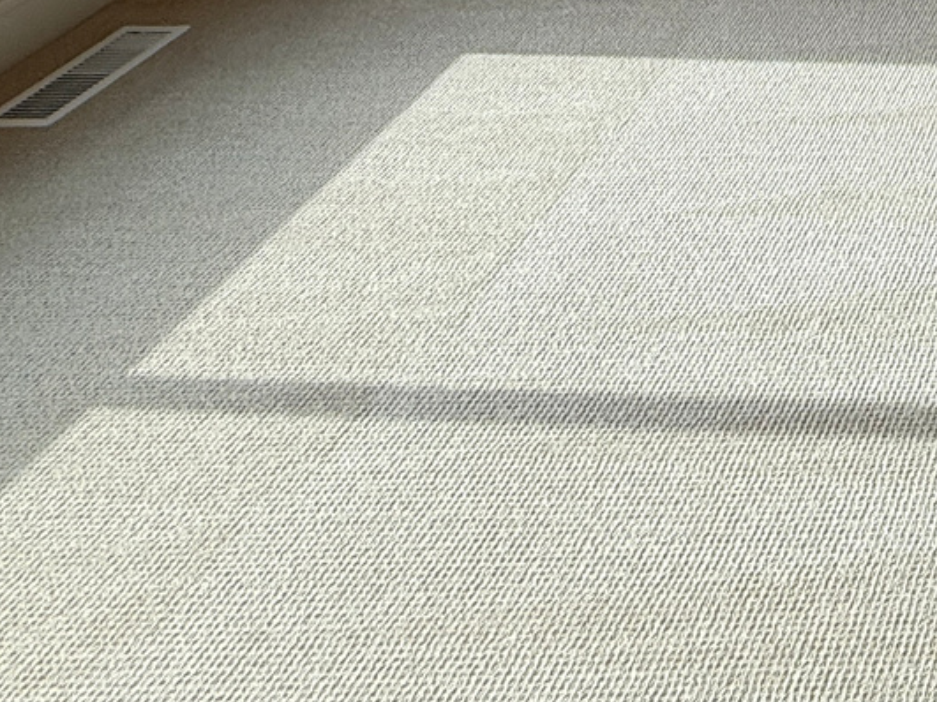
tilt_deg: -6.4
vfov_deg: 19.6
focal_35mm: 54
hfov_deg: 26.8
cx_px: 1357
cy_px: -579
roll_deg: +0.1
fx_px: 1461
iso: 50
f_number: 2.2
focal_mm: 2.22
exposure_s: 1/197
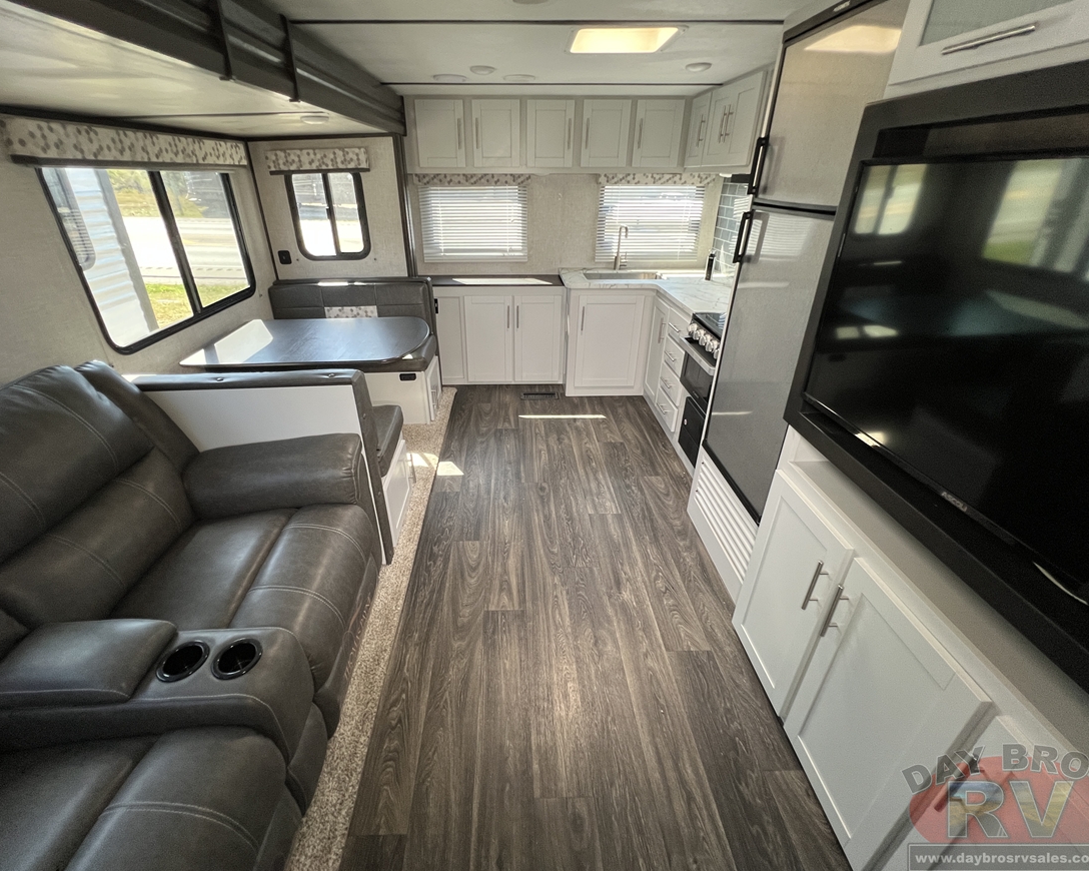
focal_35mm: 14
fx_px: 451
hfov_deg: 100.7
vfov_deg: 87.9
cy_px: 422
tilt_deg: -29.4
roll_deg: -1.9
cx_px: 523
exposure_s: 1/99
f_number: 1.8
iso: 250
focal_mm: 1.57
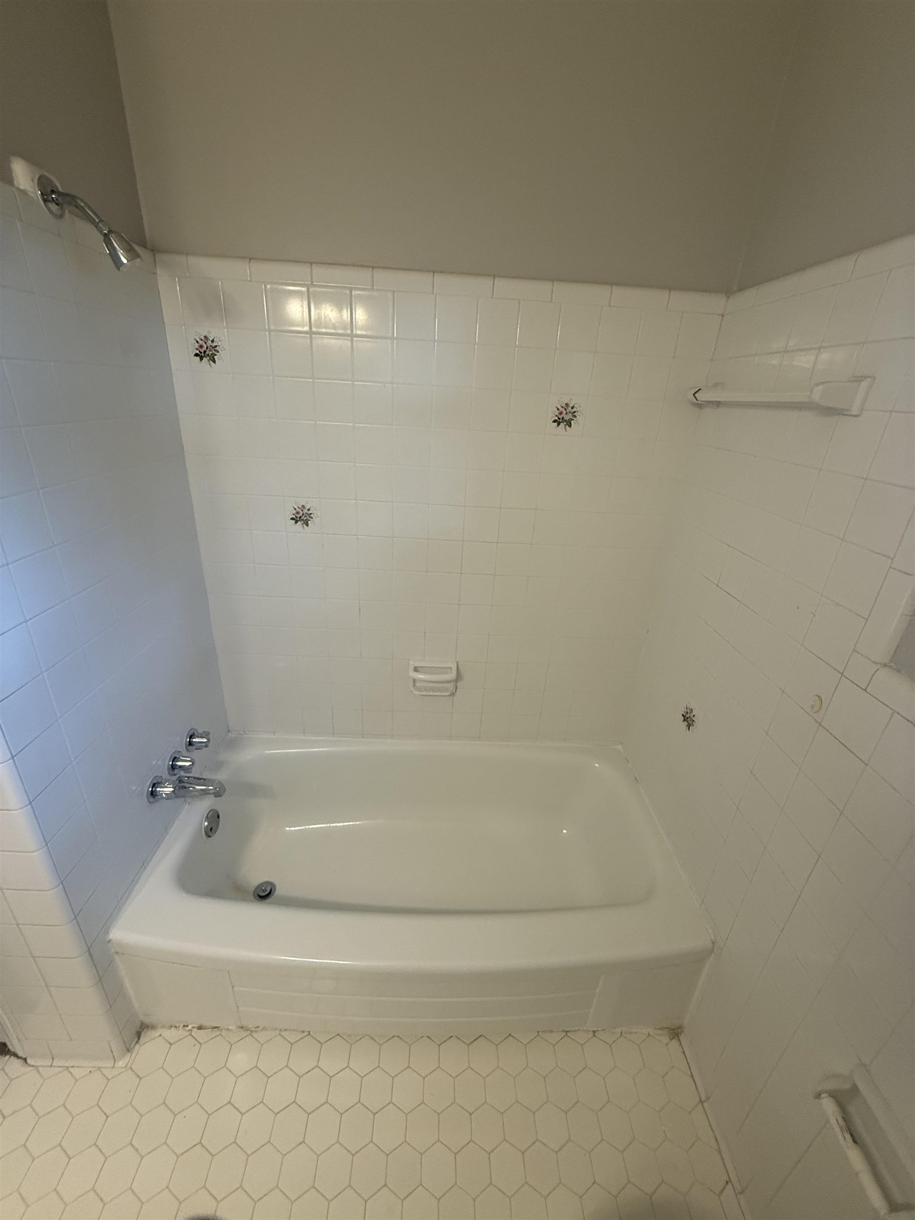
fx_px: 493
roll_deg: -4.0
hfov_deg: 85.7
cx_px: 458
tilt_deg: -24.5
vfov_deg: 102.1
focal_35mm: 14
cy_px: 610
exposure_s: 1/120
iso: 200
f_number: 2.2
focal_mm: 2.22
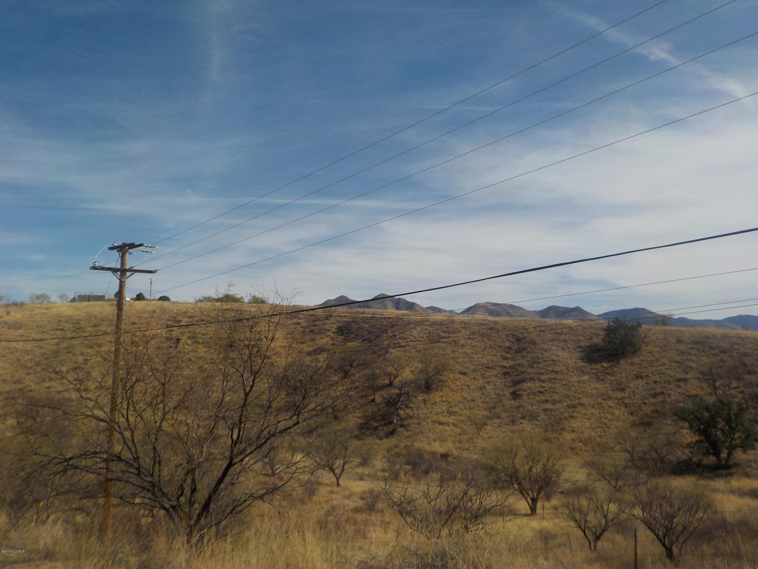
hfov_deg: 60.0
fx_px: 657
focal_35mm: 30
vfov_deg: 46.8
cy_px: 284
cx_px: 379
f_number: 6.6
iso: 125
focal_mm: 4.1
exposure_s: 1/640
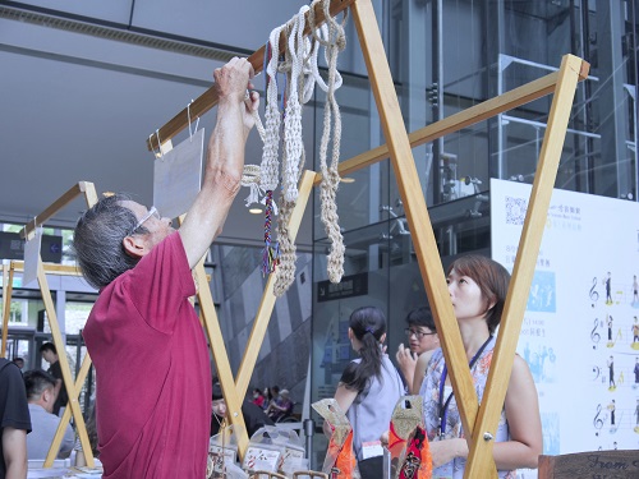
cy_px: 240
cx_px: 320
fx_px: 886
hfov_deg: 39.7
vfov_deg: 30.3
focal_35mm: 48
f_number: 4.5
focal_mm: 24
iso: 400
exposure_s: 1/80
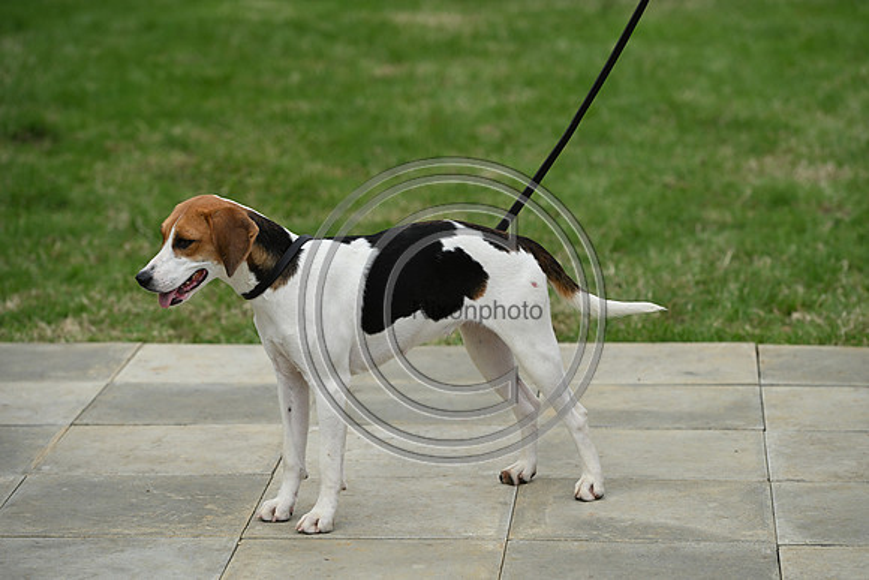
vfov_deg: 10.2
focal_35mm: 135
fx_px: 3259
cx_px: 434
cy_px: 290
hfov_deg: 15.2
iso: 160
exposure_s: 1/1000
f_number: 4.5
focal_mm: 135
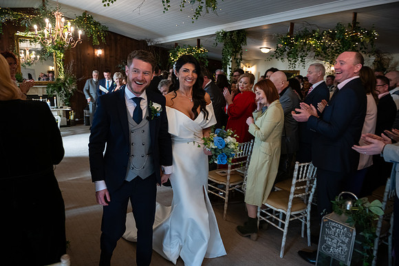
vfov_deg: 53.2
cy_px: 133
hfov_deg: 73.7
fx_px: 266
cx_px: 200
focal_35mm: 24
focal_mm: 24
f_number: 3.5
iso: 800
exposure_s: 1/160
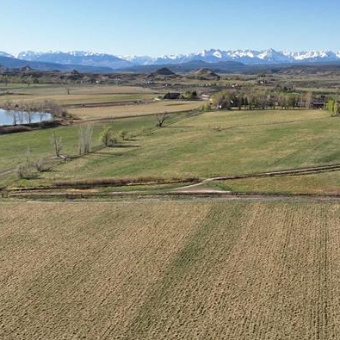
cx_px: 329
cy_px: 95
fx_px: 611
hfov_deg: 29.3
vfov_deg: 30.7
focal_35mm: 55
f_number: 2.8
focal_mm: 12.29
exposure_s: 1/240
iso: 100
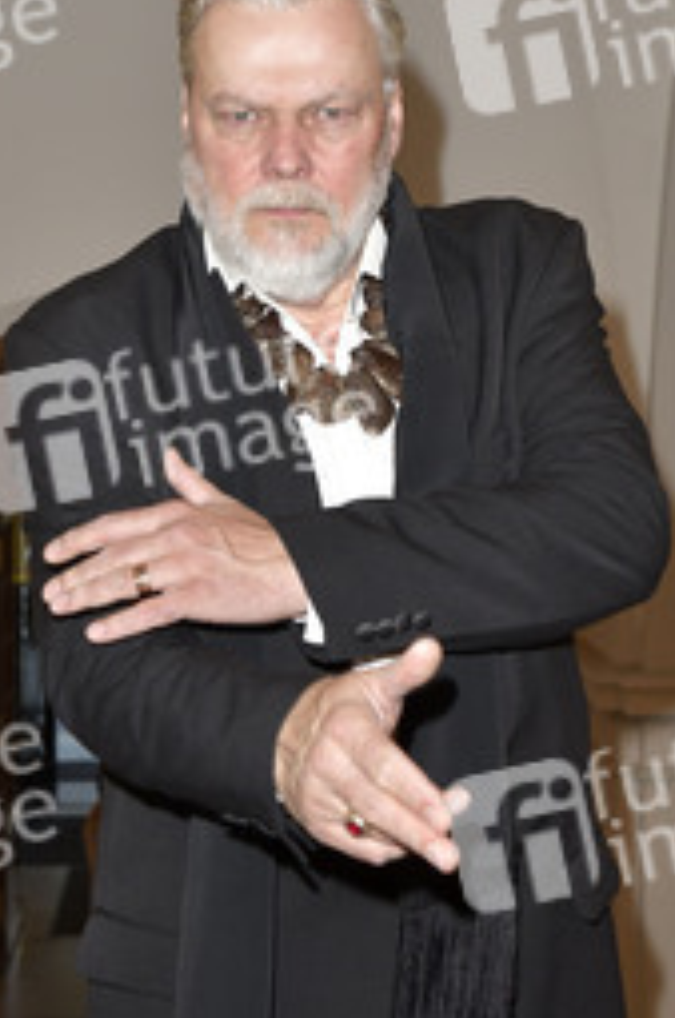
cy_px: 619
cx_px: 288
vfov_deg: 30.5
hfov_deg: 20.5
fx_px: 1864
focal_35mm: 66
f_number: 5.6
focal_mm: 42
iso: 1250
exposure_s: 1/200
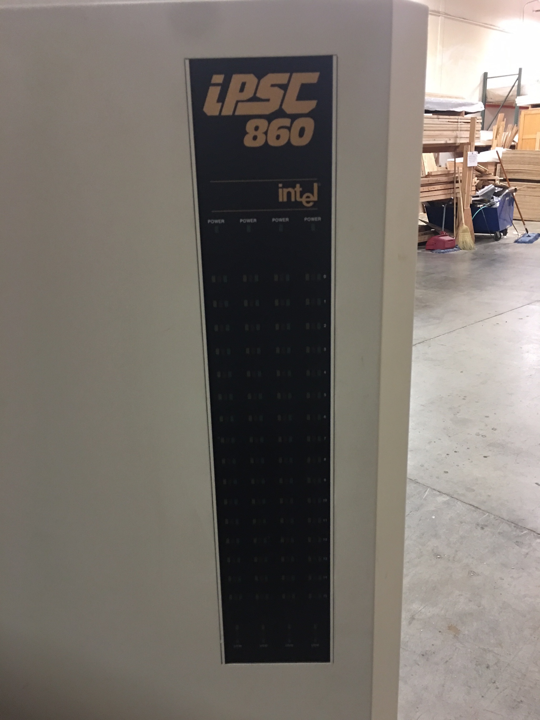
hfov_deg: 48.2
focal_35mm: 29
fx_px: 603
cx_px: 270
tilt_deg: -16.1
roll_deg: +1.6
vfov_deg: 61.7
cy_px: 360
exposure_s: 1/10
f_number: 2.2
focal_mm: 4.15
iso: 80
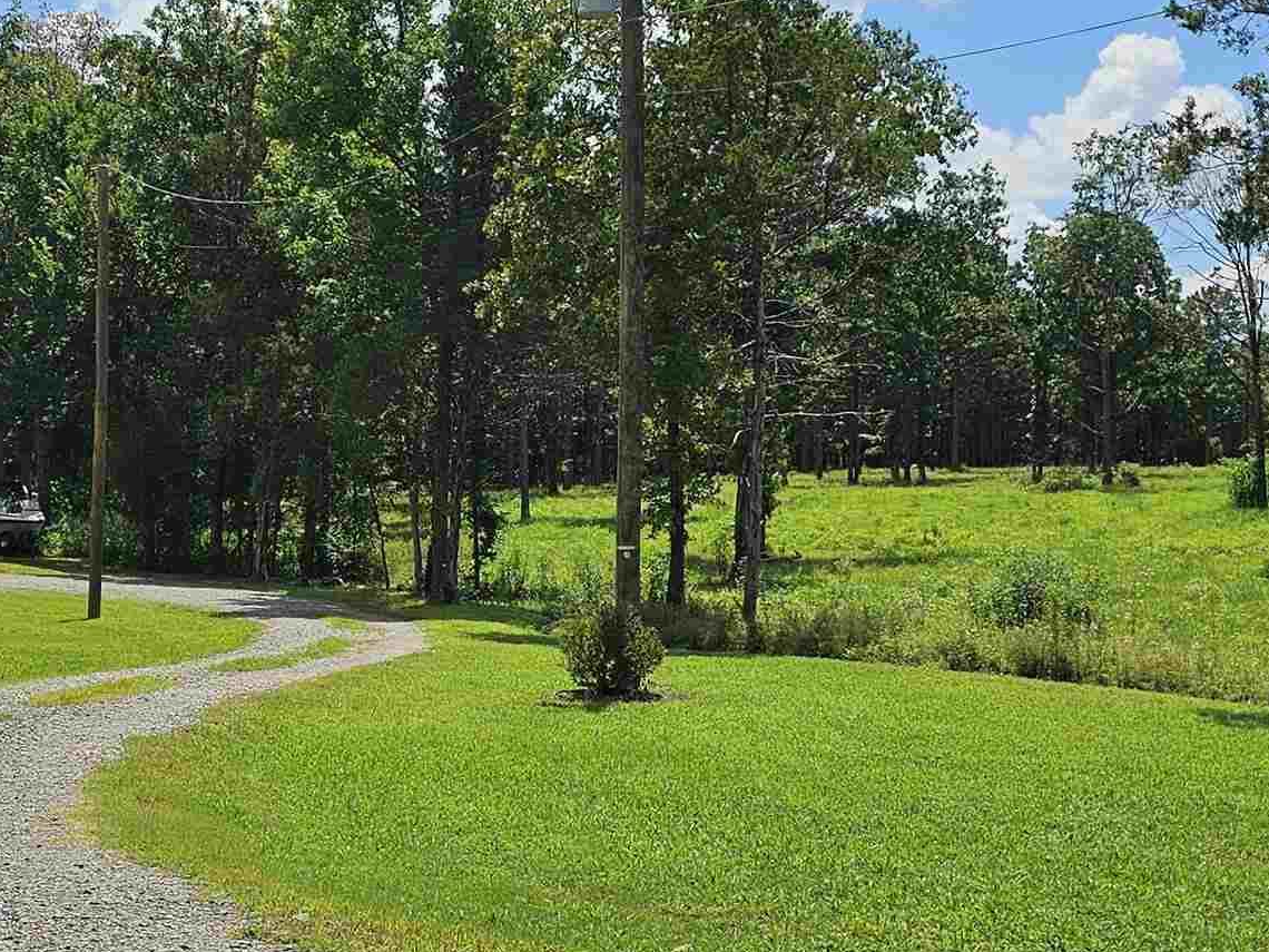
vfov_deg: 23.6
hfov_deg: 30.3
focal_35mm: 62
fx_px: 2273
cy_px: 547
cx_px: 226
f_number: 1.7
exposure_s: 1/1276
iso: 10
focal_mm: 6.3
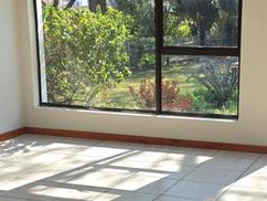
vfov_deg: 19.3
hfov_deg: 25.6
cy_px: 148
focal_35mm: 76
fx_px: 587
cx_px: 161
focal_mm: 6.3
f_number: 1.7
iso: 80
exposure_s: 1/1429
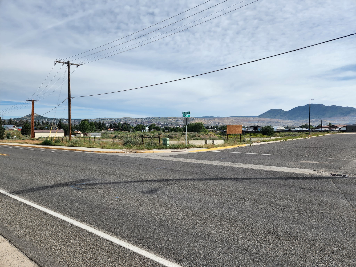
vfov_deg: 58.9
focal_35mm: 23
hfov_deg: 73.9
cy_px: 134
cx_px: 178
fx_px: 237
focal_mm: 5.4
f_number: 1.8
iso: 20
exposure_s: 1/2043
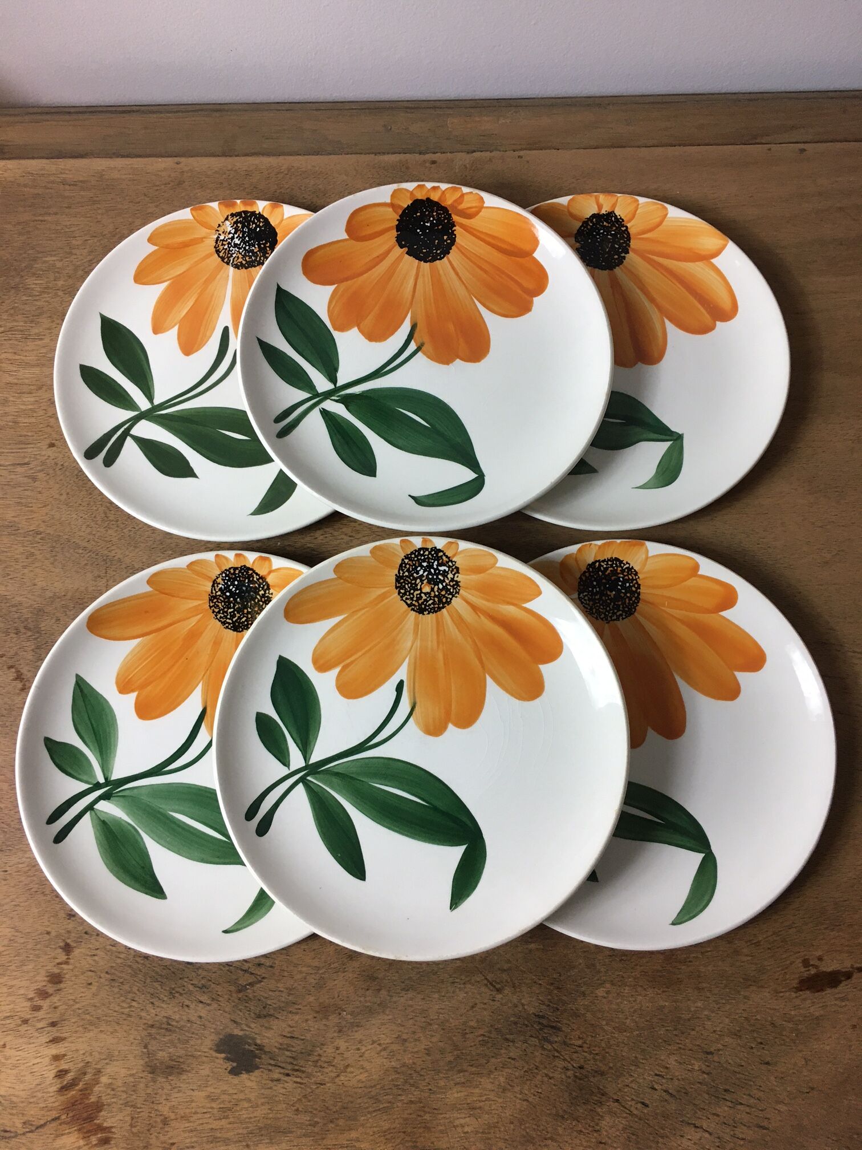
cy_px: 575
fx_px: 963
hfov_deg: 48.2
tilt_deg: -75.4
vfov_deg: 61.7
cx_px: 431
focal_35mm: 29
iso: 50
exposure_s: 1/33
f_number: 2.2
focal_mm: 4.15
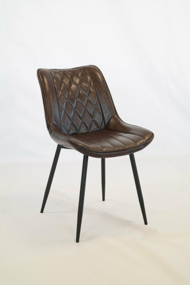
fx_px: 420
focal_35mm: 53
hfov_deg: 25.5
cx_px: 95
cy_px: 142
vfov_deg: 37.5
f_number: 4.5
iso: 800
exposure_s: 1/125
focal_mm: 35
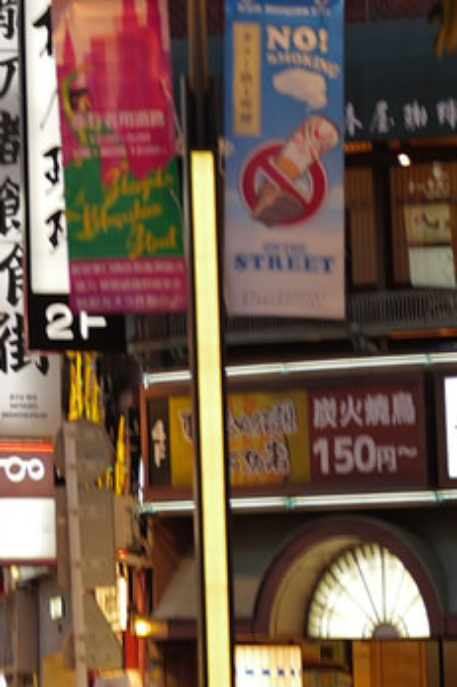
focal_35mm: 254
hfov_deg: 5.3
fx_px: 4841
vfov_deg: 7.8
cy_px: -578
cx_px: -543
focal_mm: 43
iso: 160
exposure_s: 1/80
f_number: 2
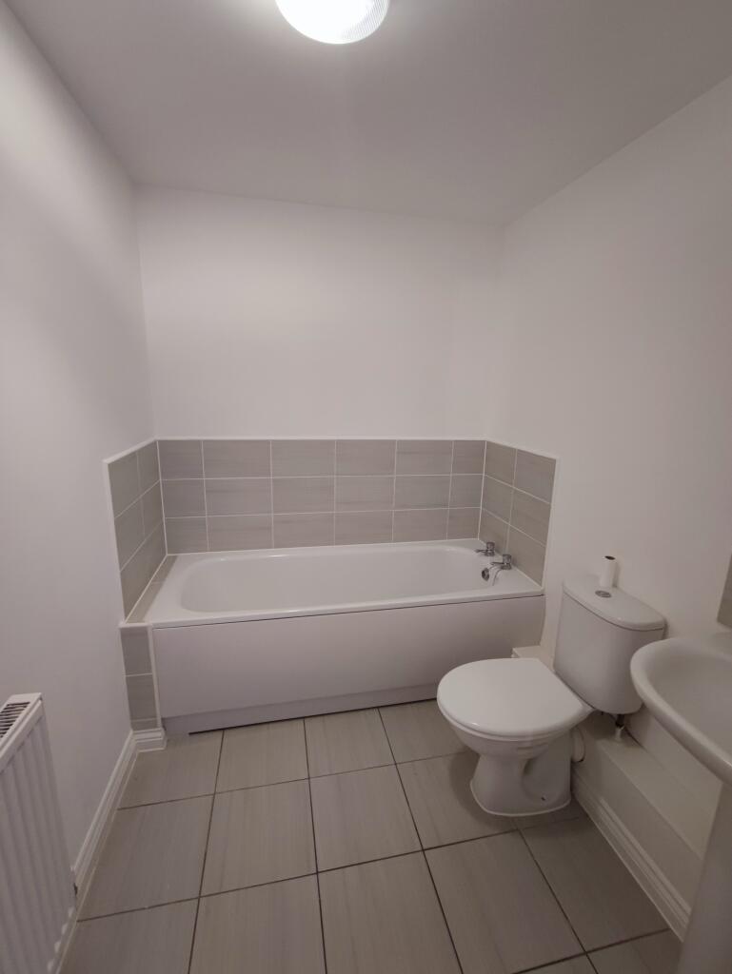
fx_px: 423
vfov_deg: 98.1
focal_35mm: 15
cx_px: 366
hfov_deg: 81.8
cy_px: 487
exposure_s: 1/33
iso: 221
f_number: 2.2
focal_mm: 1.66
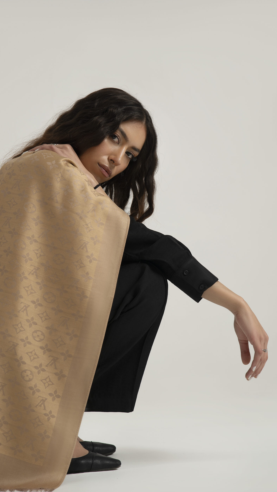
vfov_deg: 28.6
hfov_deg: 16.3
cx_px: 124
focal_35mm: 74
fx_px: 966
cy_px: 246
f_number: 5.6
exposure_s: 1/125
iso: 200
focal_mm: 70
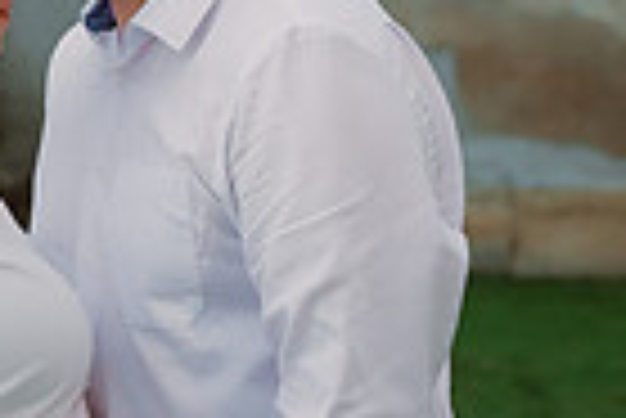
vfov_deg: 5.9
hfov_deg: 8.8
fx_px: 4056
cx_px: -59
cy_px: 112
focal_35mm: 233
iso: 500
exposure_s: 1/250
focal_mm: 48
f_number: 3.2
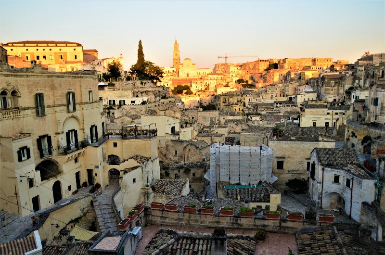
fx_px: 288
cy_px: 128
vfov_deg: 47.7
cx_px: 192
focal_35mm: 27
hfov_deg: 67.5
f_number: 9
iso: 400
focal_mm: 18
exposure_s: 1/40
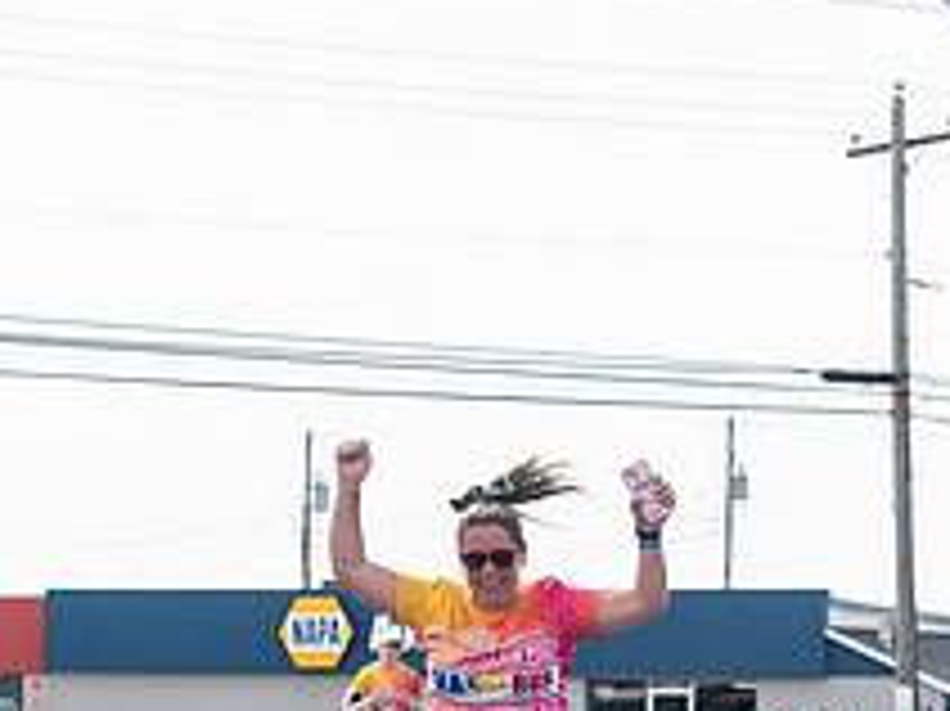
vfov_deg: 9.3
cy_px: 608
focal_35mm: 159
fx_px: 4361
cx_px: 520
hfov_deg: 12.4
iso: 800
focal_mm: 48
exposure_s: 1/2500
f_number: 4
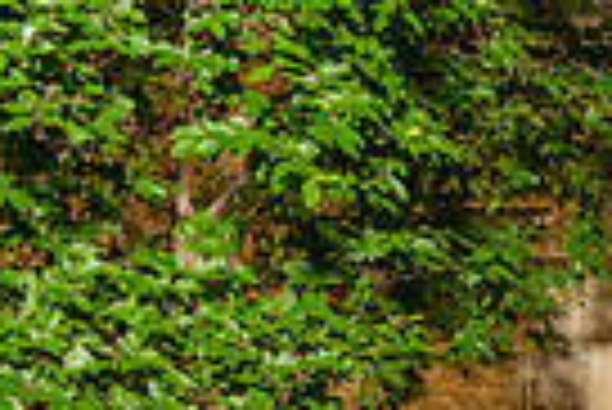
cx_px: 905
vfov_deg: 10.6
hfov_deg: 15.5
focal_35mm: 122
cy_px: 712
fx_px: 2076
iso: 400
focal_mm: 24
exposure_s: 1/200
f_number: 4
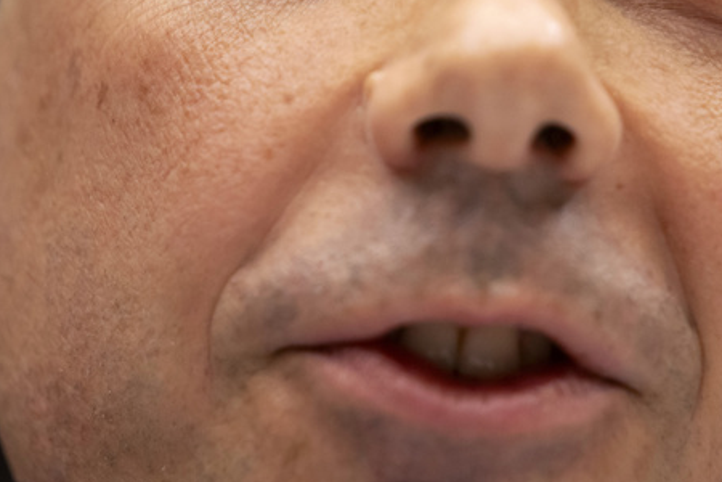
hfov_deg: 4.5
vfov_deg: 3.0
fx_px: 9125
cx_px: 459
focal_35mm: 455
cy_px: 102
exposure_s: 1/640
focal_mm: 200
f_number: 2.8
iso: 2500
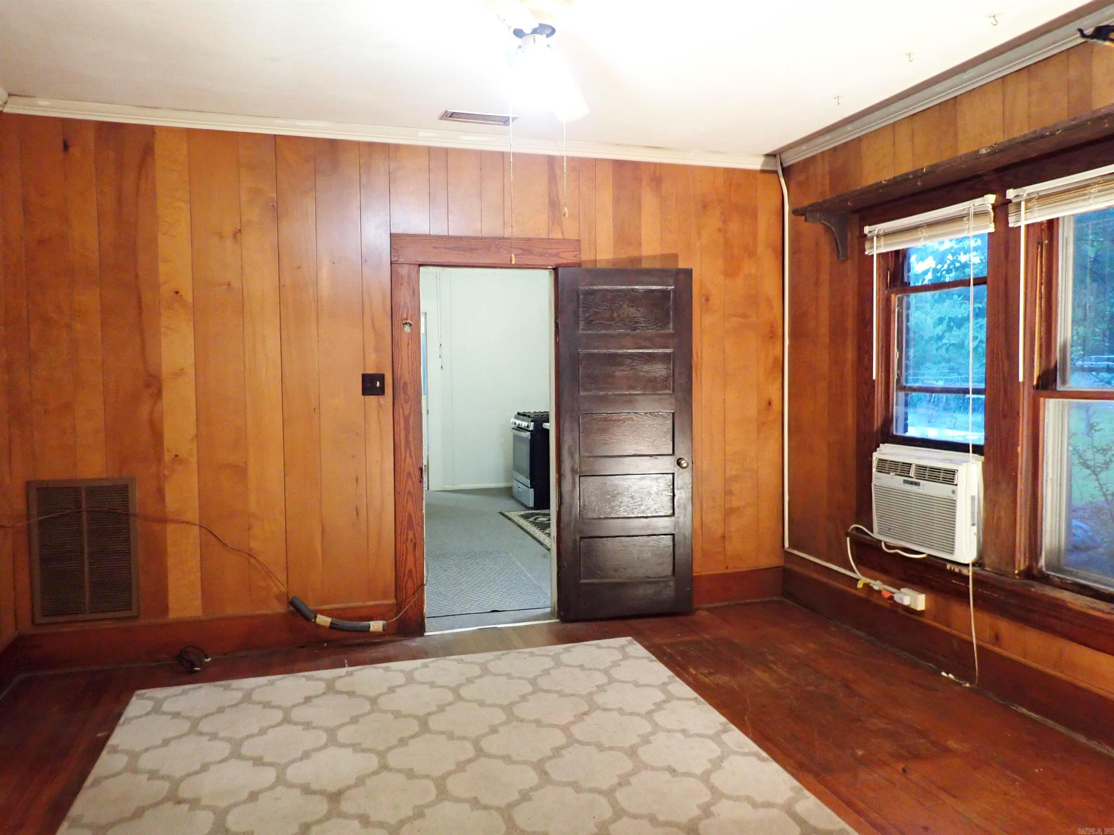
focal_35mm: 25
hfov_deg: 69.4
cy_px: 418
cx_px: 557
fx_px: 805
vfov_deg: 54.9
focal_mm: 4.5
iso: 640
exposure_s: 1/30
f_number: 2
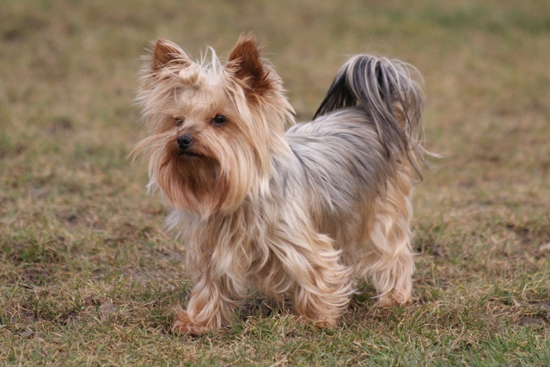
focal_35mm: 300
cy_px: 184
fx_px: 4584
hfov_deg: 6.9
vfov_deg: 4.6
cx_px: 275
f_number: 5
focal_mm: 200
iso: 320
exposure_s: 1/500
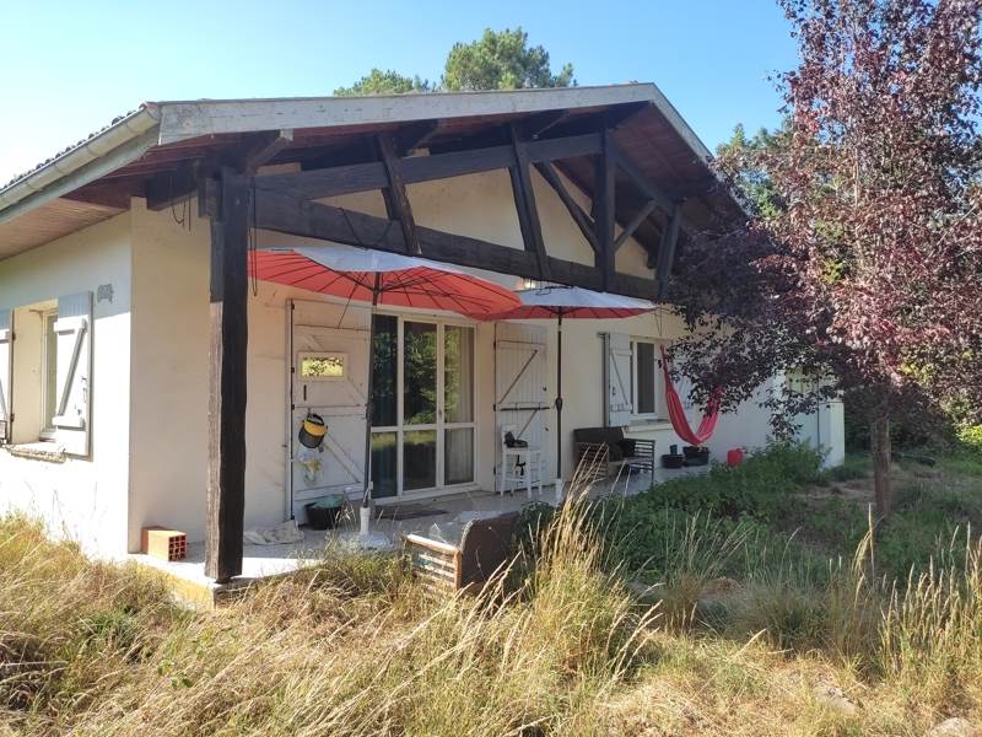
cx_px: 491
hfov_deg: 67.3
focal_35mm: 26
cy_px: 368
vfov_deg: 53.1
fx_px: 738
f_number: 1.79
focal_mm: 4.74
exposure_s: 1/427
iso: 100
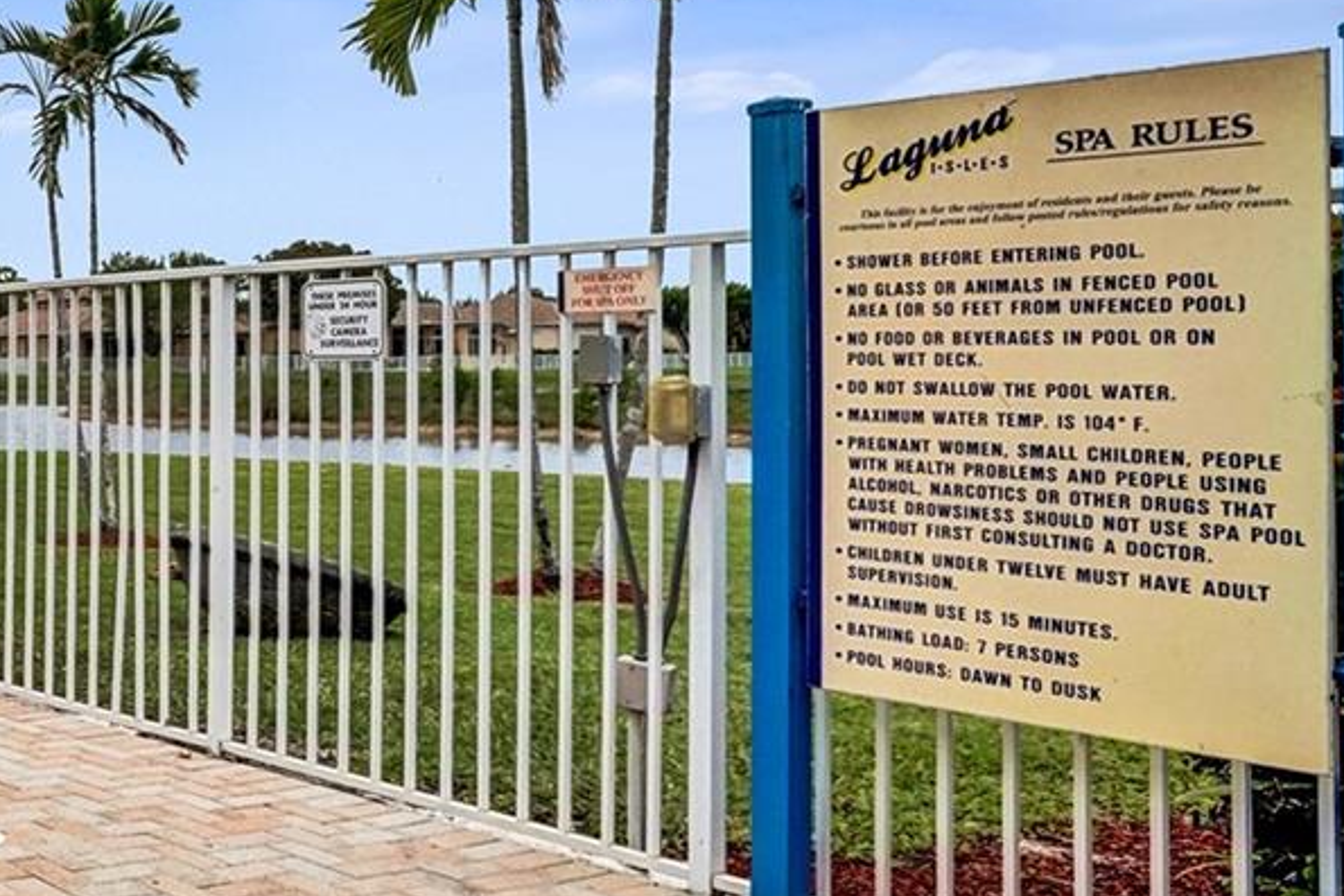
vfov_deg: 31.1
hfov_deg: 33.3
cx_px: -404
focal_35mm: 43
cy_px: 375
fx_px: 1606
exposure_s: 1/500
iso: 1250
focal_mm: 16
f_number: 20
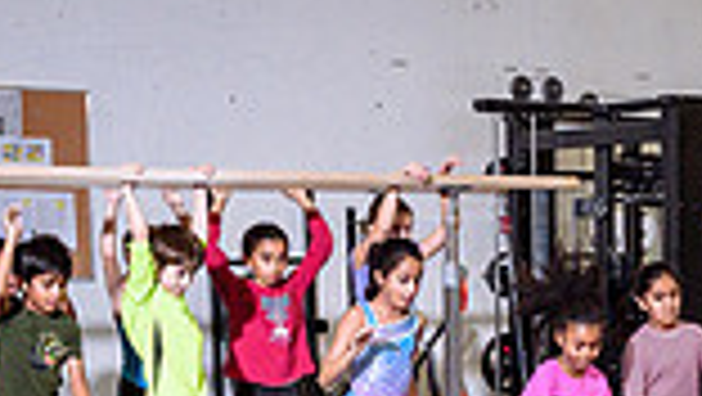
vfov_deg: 10.5
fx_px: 2105
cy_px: 505
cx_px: 594
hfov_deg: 18.7
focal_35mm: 113
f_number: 3.5
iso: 1600
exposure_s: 1/640
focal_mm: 26.5
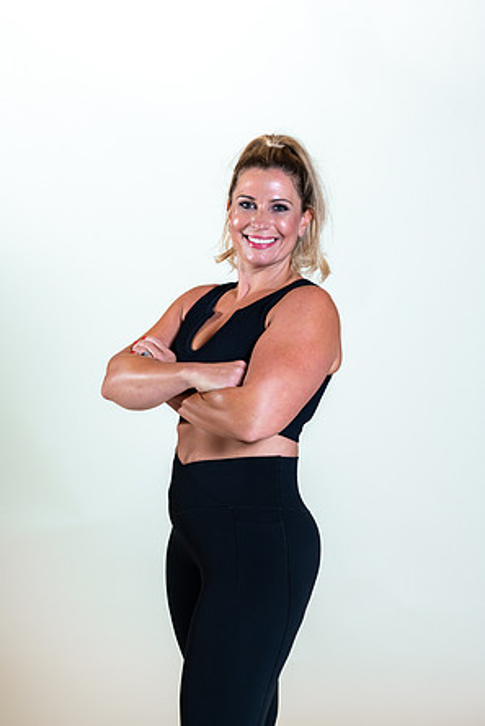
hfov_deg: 15.9
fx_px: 1736
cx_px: 243
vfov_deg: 23.6
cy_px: 362
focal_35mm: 86
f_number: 4
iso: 320
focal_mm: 85
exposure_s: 1/160
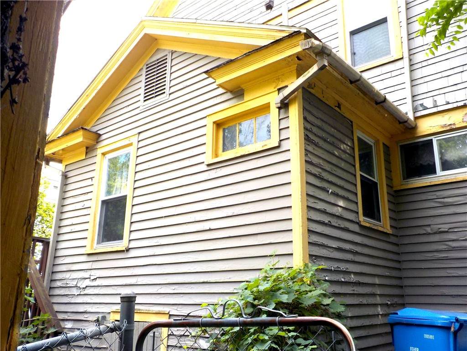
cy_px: 176
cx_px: 234
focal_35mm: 30
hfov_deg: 60.0
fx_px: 405
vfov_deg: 46.8
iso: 125
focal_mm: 4.1
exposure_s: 1/160
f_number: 3.3
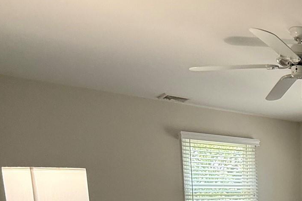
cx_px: 358
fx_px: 352
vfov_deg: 28.5
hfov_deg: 36.4
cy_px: 228
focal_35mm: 42
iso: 160
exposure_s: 1/120
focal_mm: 2.22
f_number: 2.2
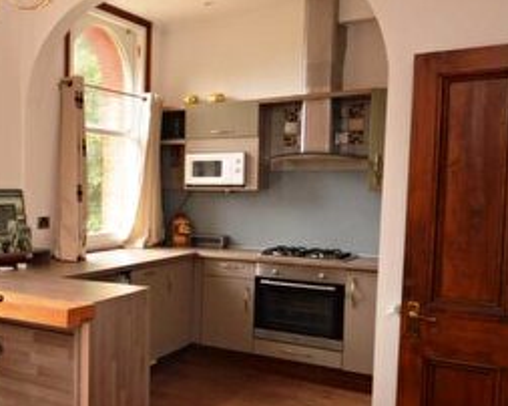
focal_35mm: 39
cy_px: 223
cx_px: -50
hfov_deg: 38.7
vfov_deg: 38.1
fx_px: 586
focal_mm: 10
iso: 400
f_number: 5
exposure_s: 1/100
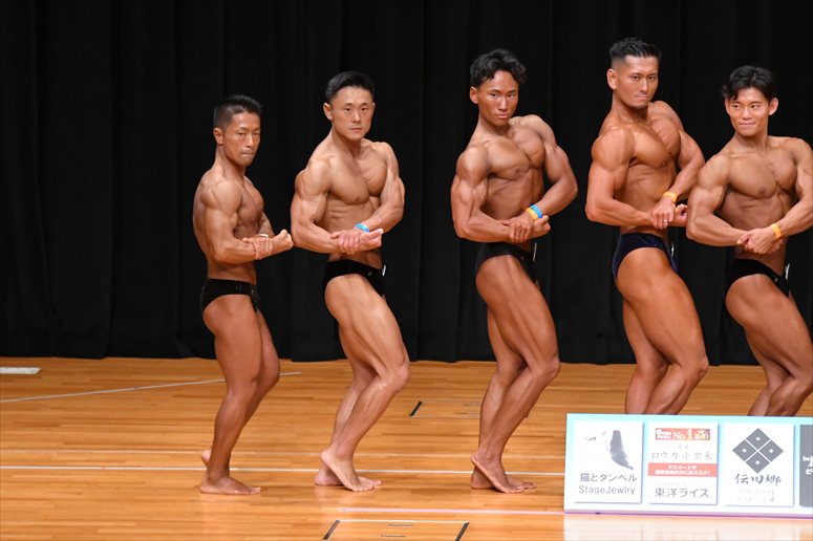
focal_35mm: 270
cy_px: 270
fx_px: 6095
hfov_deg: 7.6
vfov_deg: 5.1
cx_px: 406
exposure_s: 1/400
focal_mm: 180
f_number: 5.6
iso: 4000
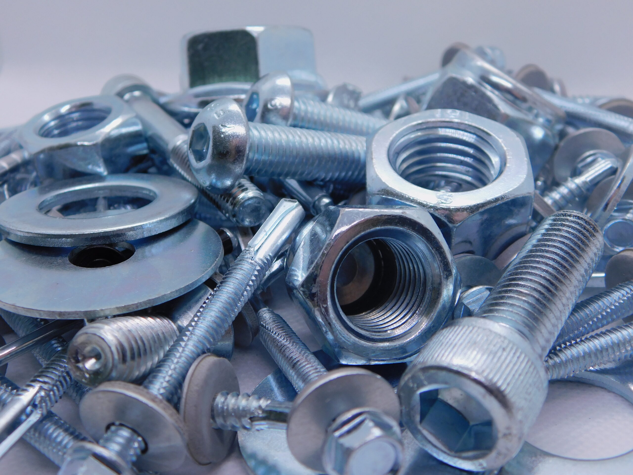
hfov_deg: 42.1
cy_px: 238
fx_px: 823
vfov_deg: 32.2
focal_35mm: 45
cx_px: 316
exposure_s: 1/125
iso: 125
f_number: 3.7
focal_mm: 8
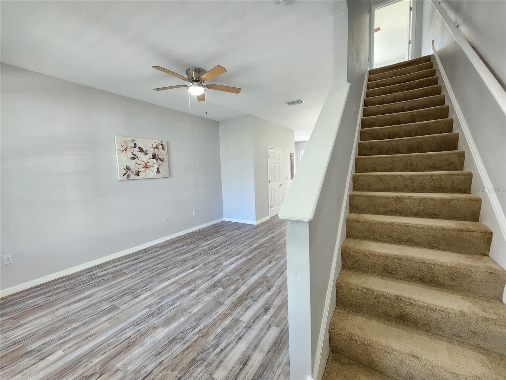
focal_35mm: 13
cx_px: 253
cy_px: 190
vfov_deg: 89.9
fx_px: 190
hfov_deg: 106.2
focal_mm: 2.2
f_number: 2.2
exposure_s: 1/30
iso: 400
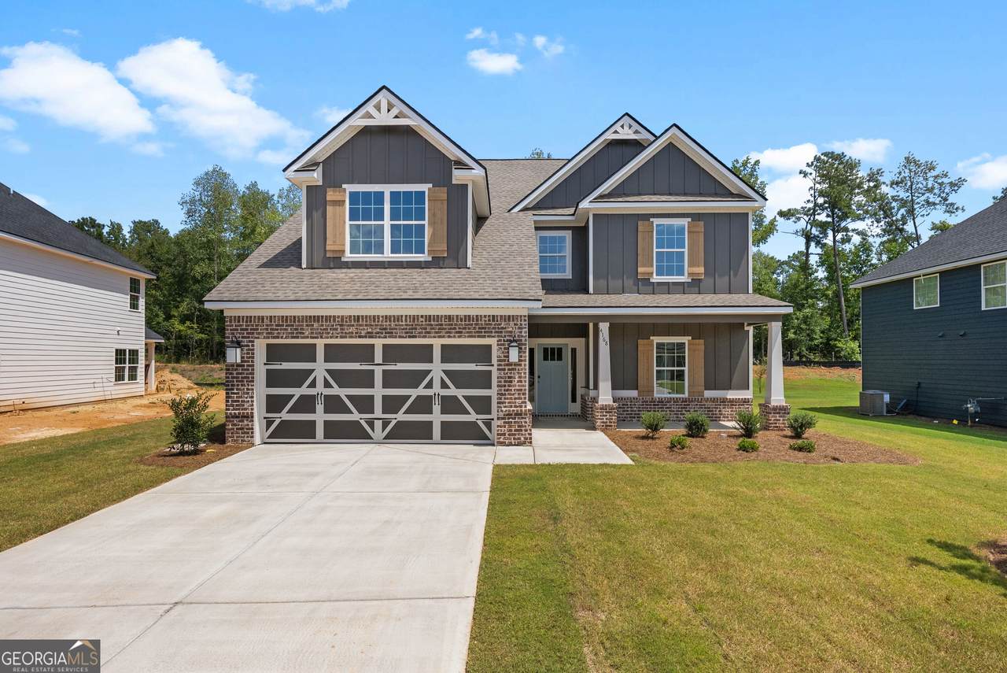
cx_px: 504
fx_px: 504
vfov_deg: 67.5
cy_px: 336
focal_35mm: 18
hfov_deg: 90.0
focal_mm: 18
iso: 640
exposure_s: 1/2000
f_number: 7.1
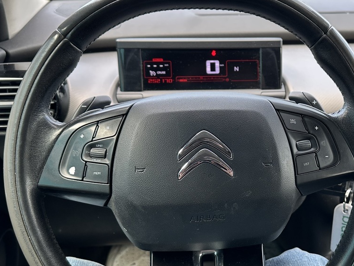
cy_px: 156
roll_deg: -0.6
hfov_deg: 40.3
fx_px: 470
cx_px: 259
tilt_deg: -25.6
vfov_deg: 31.4
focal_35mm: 46
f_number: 1.78
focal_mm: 6.86
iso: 125
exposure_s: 1/121
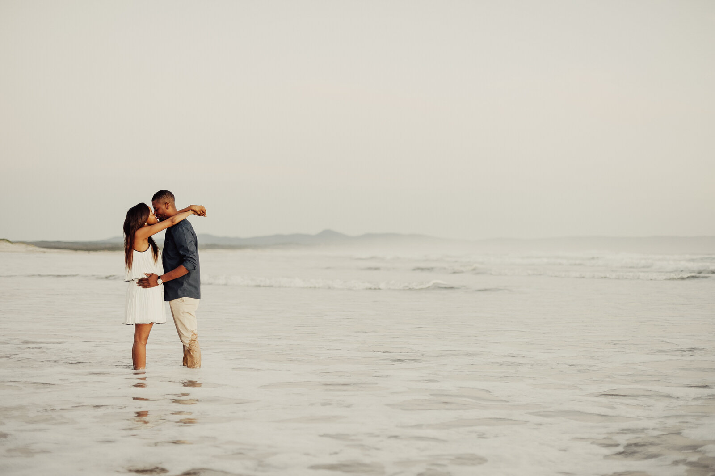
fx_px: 993
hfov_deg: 39.6
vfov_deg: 27.0
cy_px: 238
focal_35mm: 50
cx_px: 358
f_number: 2
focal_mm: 50
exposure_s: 1/160
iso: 400
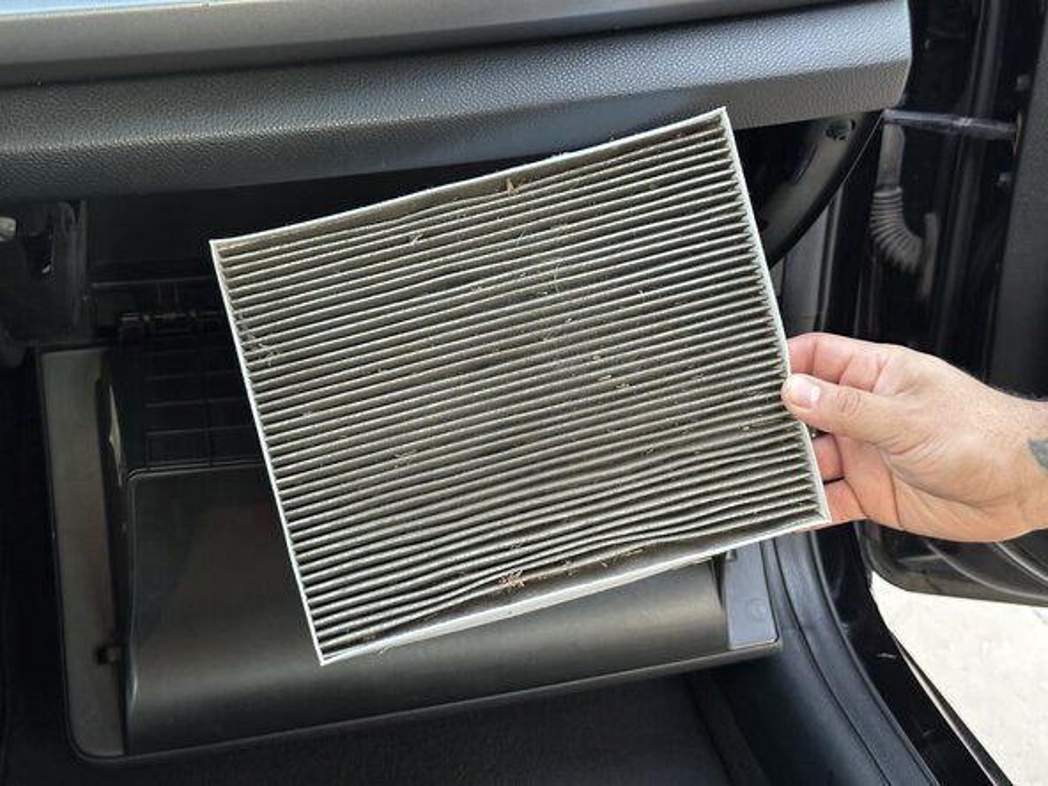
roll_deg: -0.9
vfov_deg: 30.3
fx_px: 1453
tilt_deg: -20.4
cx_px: 524
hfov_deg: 39.7
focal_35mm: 48
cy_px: 393
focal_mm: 6.86
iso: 500
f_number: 1.78
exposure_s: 1/36
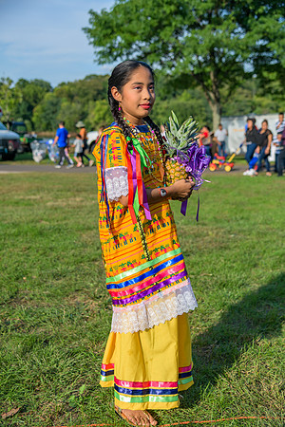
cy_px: 214
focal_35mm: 46
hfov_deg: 29.2
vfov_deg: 42.7
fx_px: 546
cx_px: 142
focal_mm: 46
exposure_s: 1/200
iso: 64
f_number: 4
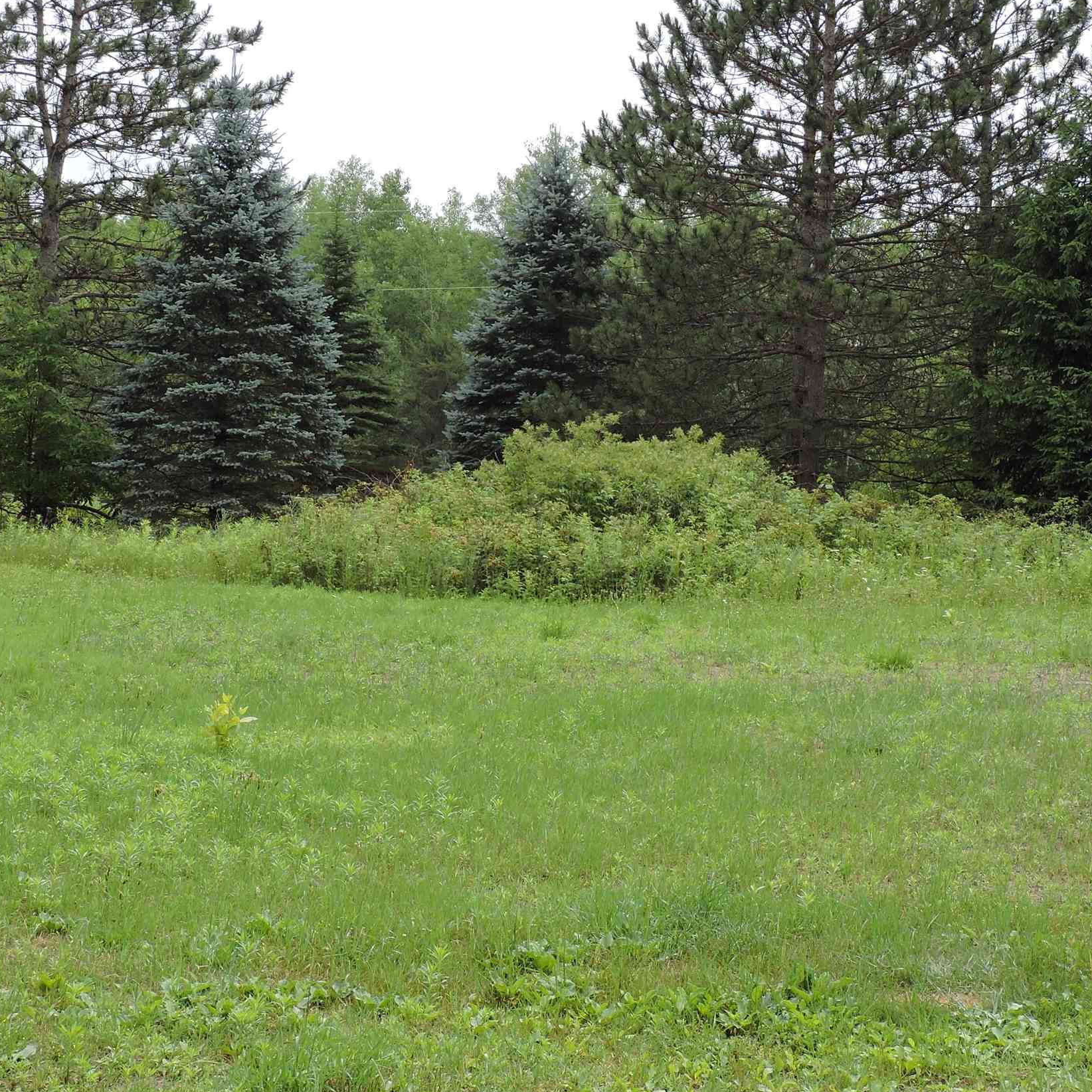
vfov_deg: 24.3
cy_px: 482
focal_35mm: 71
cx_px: 548
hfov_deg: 24.3
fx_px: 2534
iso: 100
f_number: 3.4
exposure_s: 1/320
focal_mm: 7.7
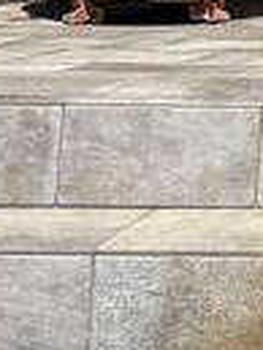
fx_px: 1922
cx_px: 963
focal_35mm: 190
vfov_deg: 9.7
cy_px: -355
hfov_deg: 6.6
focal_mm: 6.76
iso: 80
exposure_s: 1/5319
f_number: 1.78
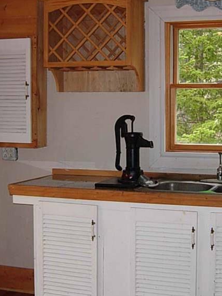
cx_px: 141
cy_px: 149
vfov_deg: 29.8
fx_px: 556
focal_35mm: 65
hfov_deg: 22.5
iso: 97
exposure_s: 1/87.9
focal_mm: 7.5
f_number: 2.7
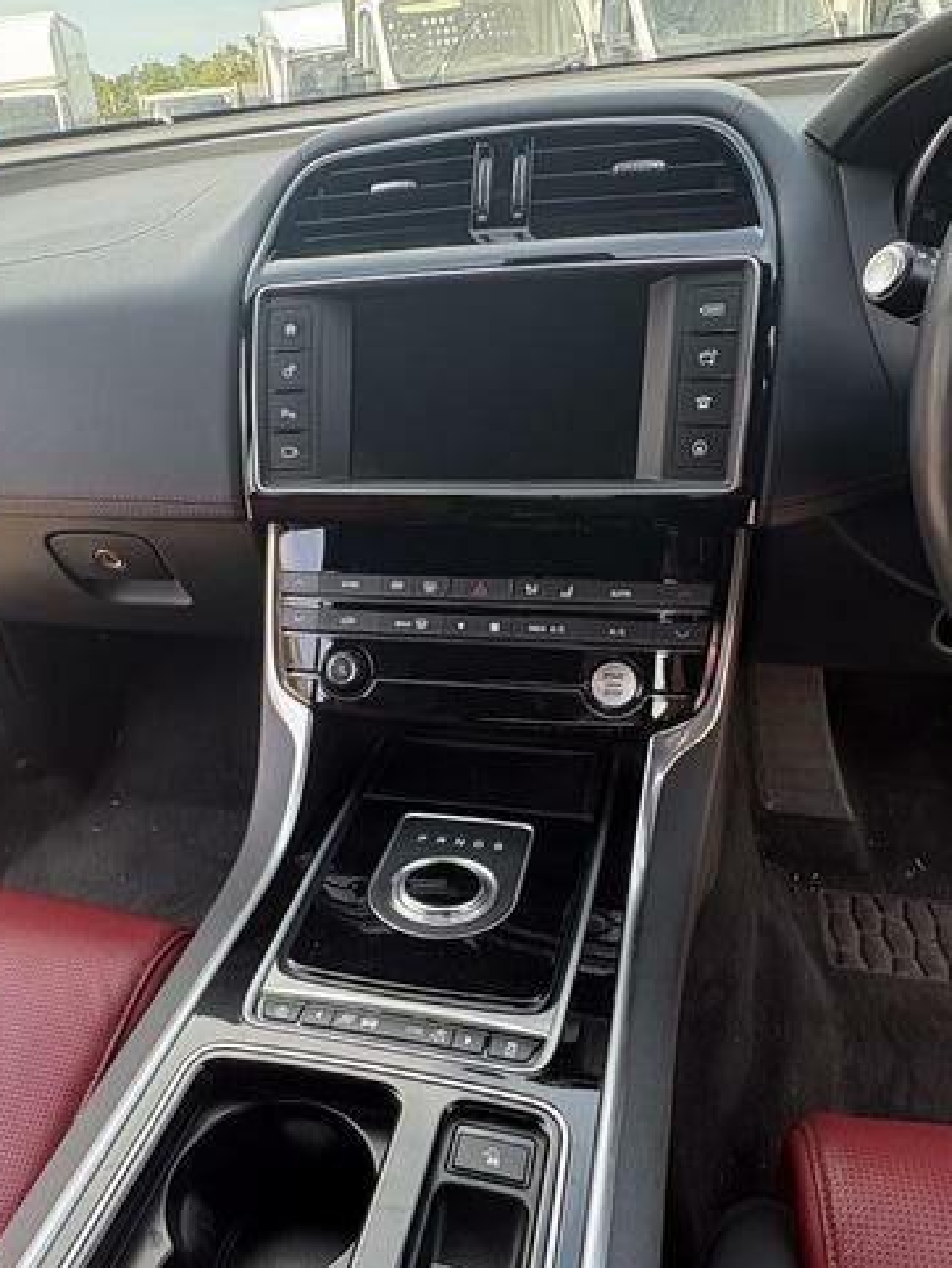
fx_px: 953
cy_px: 747
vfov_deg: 66.8
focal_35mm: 26
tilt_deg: -31.3
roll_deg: +6.9
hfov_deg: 52.8
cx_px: 384
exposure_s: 1/112
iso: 80
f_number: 2.2
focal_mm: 2.22
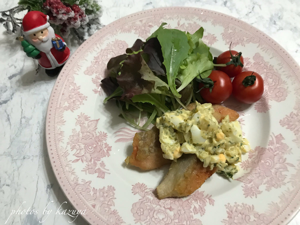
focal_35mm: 28
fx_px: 243
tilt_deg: -65.2
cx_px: 150
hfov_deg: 63.4
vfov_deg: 49.7
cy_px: 112
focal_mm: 3.99
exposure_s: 1/15
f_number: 1.8
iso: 64
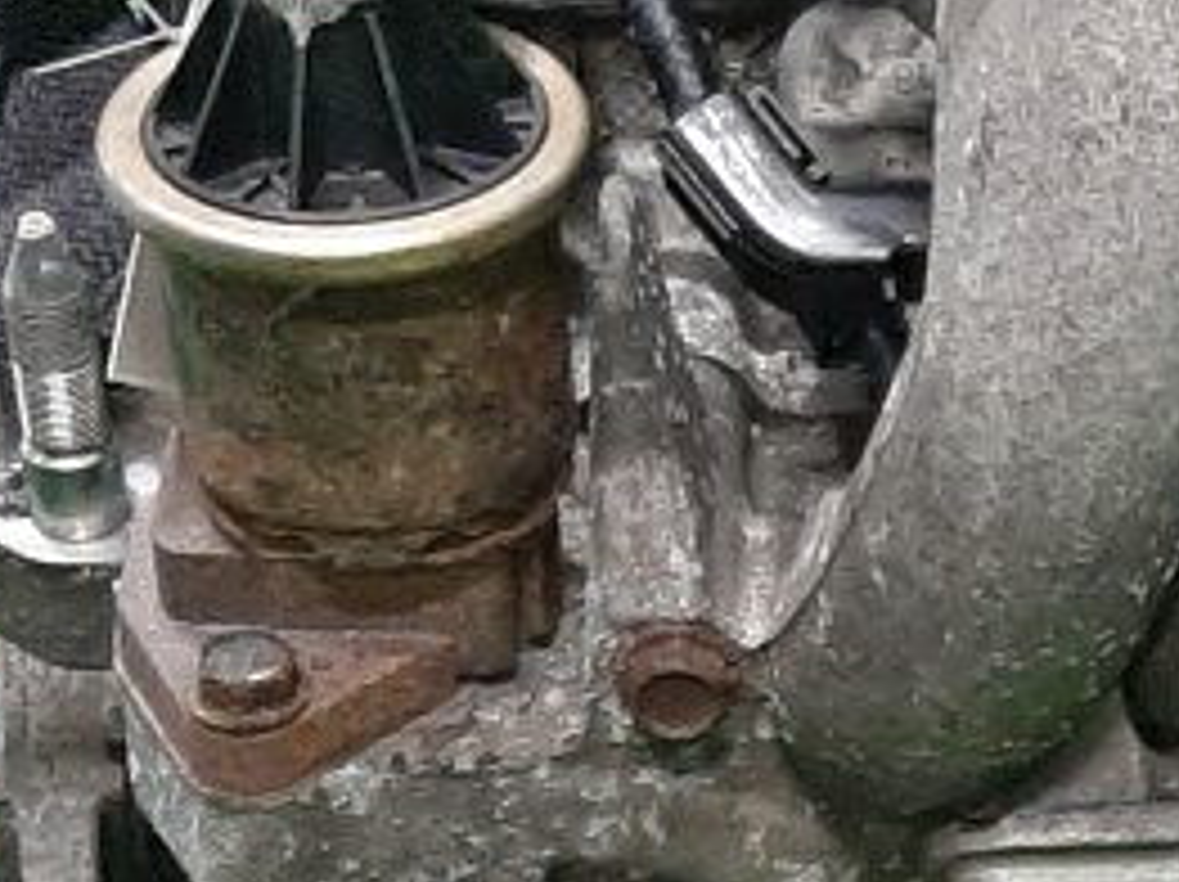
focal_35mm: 143
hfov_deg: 12.8
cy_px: 760
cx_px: 1948
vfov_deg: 10.3
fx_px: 4866
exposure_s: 1/50
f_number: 1.7
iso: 200
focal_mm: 3.93
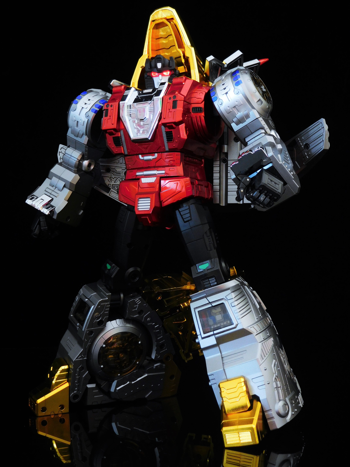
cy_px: 234
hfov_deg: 29.1
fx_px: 674
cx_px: 175
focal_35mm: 50
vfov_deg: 38.2
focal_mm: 8.9
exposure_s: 1
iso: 200
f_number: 4.1
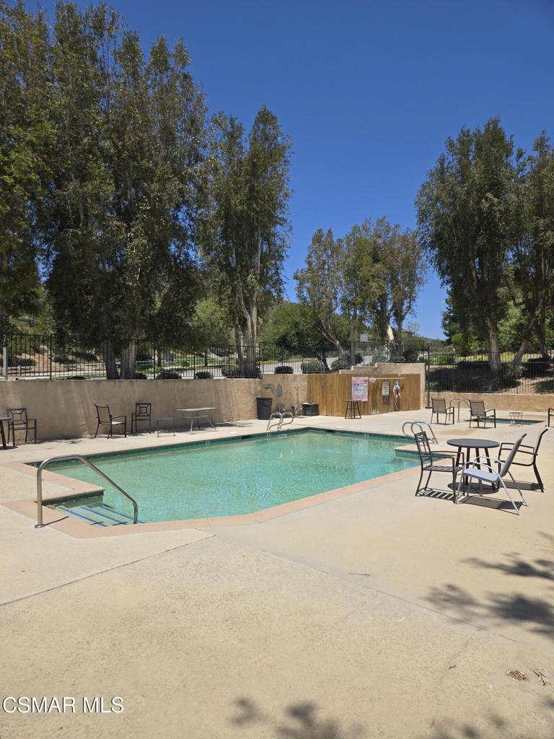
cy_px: 370
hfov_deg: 58.9
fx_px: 491
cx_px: 277
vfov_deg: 73.9
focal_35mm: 23
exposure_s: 1/2456
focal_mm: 5.4
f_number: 1.8
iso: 25
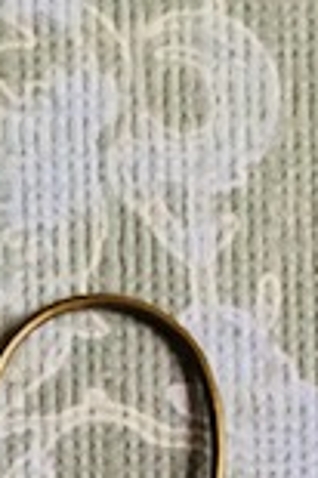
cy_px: 857
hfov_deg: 11.9
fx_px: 1487
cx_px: -93
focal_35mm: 112
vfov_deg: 15.7
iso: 320
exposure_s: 1/60
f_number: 1.8
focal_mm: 4.25
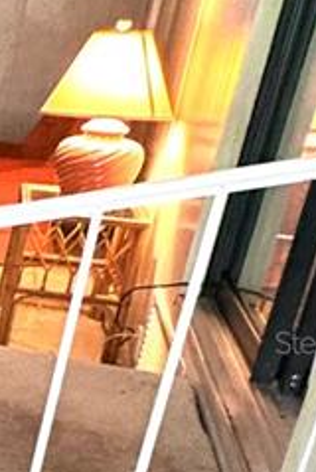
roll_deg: -2.4
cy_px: 342
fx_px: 958
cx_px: -474
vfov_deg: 27.4
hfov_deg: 13.2
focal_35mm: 73
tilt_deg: -20.6
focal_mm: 2.22
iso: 800
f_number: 2.2
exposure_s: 1/40
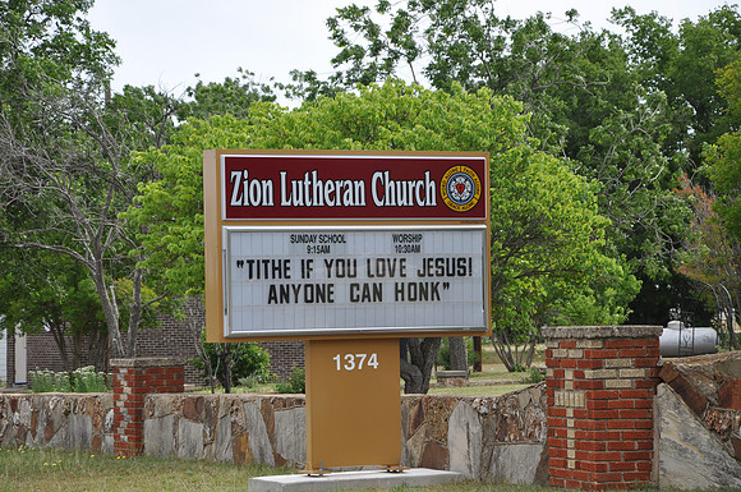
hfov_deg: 16.1
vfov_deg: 10.7
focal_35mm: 128
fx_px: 2621
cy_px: 246
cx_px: 370
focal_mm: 85
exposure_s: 1/200
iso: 200
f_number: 7.1
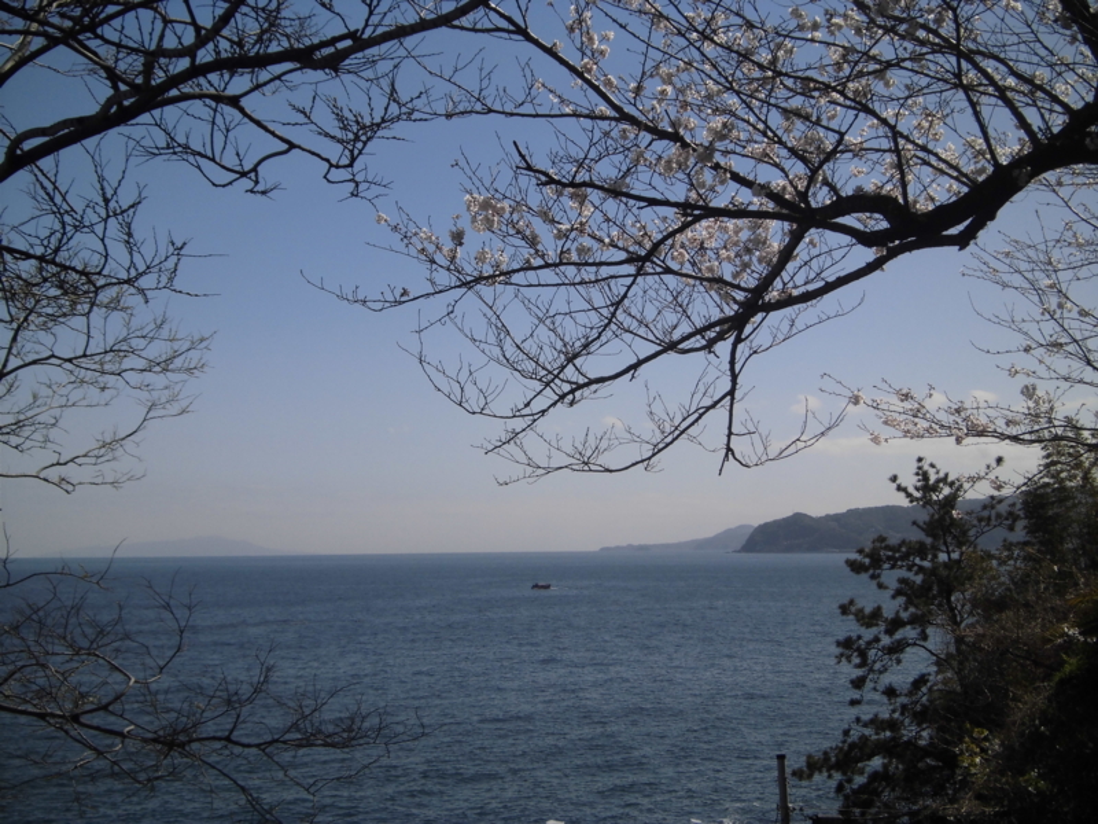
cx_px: 549
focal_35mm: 47
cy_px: 412
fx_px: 1491
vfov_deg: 30.9
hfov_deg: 40.4
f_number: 9.6
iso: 100
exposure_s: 1/320
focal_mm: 8.3
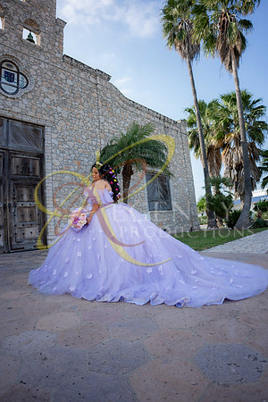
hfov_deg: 61.9
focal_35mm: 20
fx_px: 223
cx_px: 134
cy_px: 201
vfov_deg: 84.0
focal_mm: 20
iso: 125
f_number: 2.8
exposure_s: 1/800
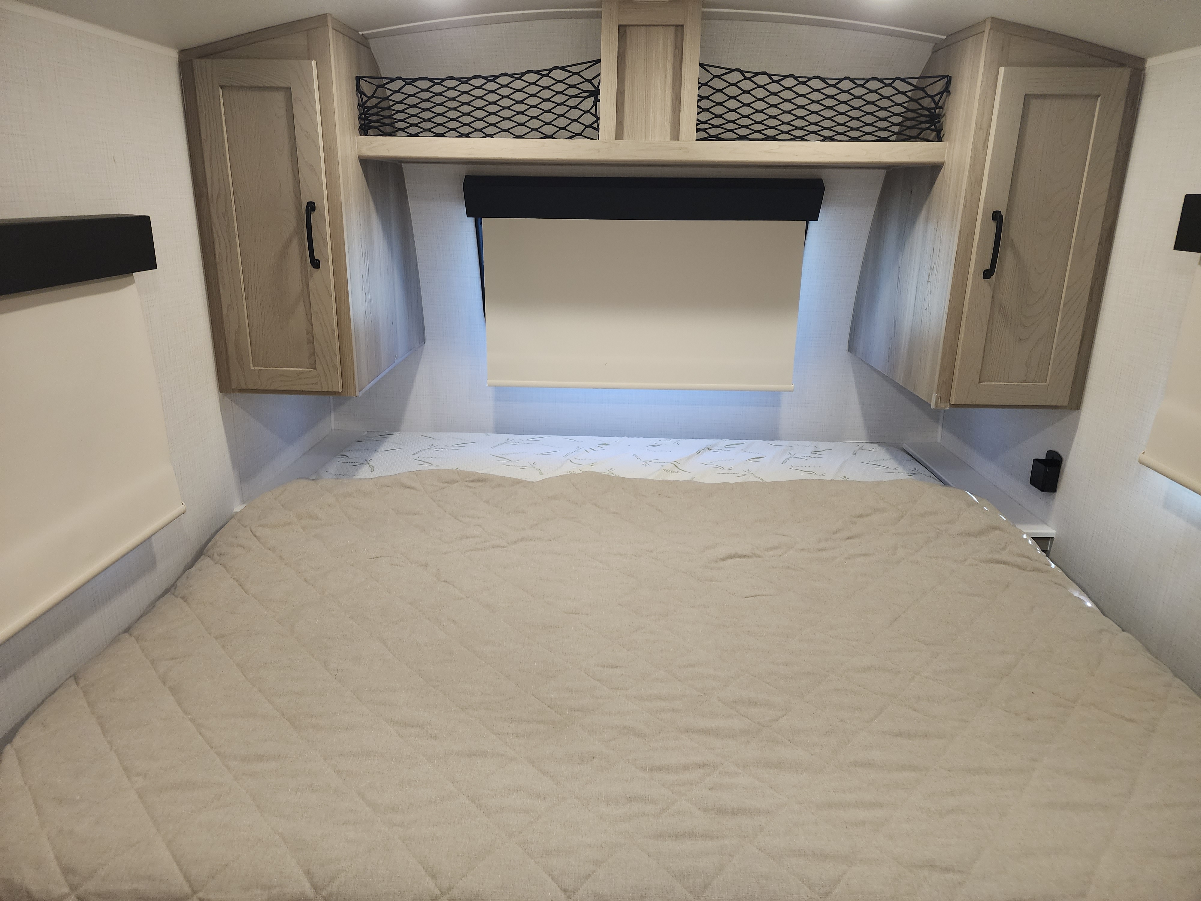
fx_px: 798
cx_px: 600
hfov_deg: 73.9
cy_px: 450
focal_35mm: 23
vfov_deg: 58.9
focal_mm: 6.4
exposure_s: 1/120
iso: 250
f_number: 1.8
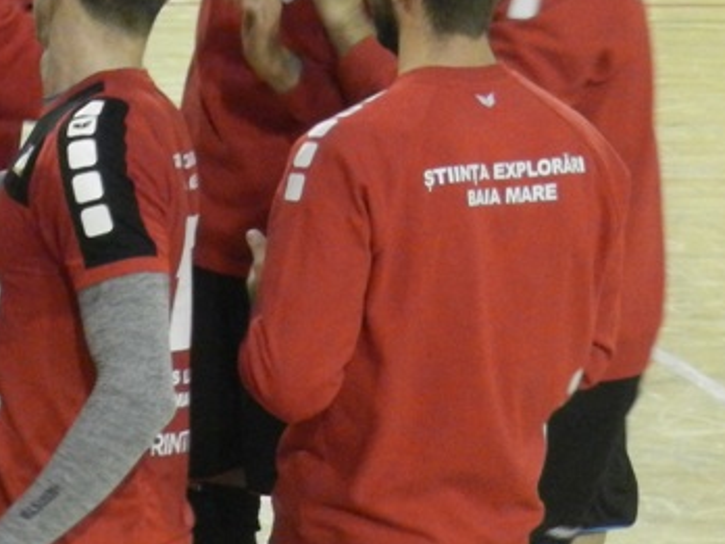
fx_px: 8022
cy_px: 294
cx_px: -177
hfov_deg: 5.2
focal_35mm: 383
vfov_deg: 3.9
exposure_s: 1/50
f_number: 5
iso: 800
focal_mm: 23.1
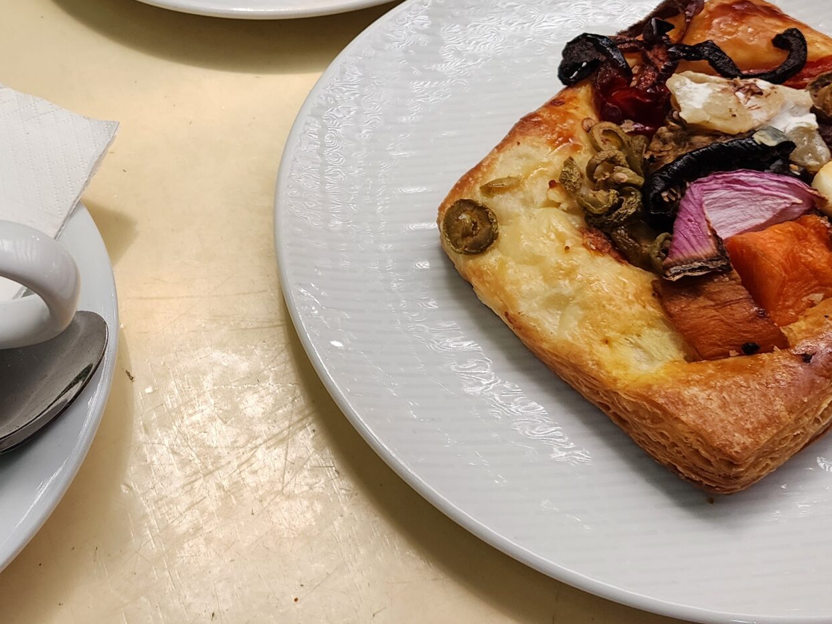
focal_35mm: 47
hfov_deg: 39.5
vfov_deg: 30.3
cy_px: 139
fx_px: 1130
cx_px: 225
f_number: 1.8
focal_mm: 6.4
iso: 125
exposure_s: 1/180
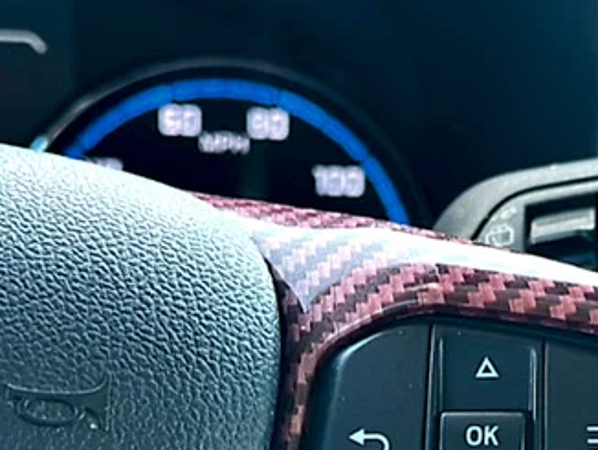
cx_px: 525
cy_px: 458
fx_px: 2040
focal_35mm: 118
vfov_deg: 12.4
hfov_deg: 16.5
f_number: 1.78
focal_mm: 6.86
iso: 80
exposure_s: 1/73
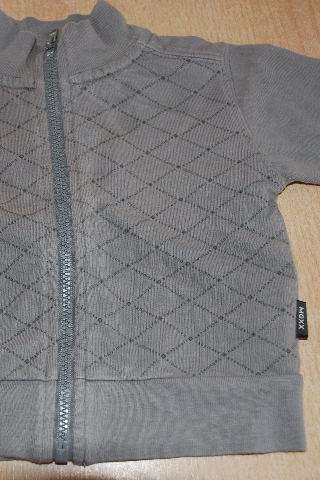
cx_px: 74
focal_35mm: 54
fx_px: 720
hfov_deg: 24.7
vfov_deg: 36.9
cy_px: 240
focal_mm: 24
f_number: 4
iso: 200
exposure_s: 1/60
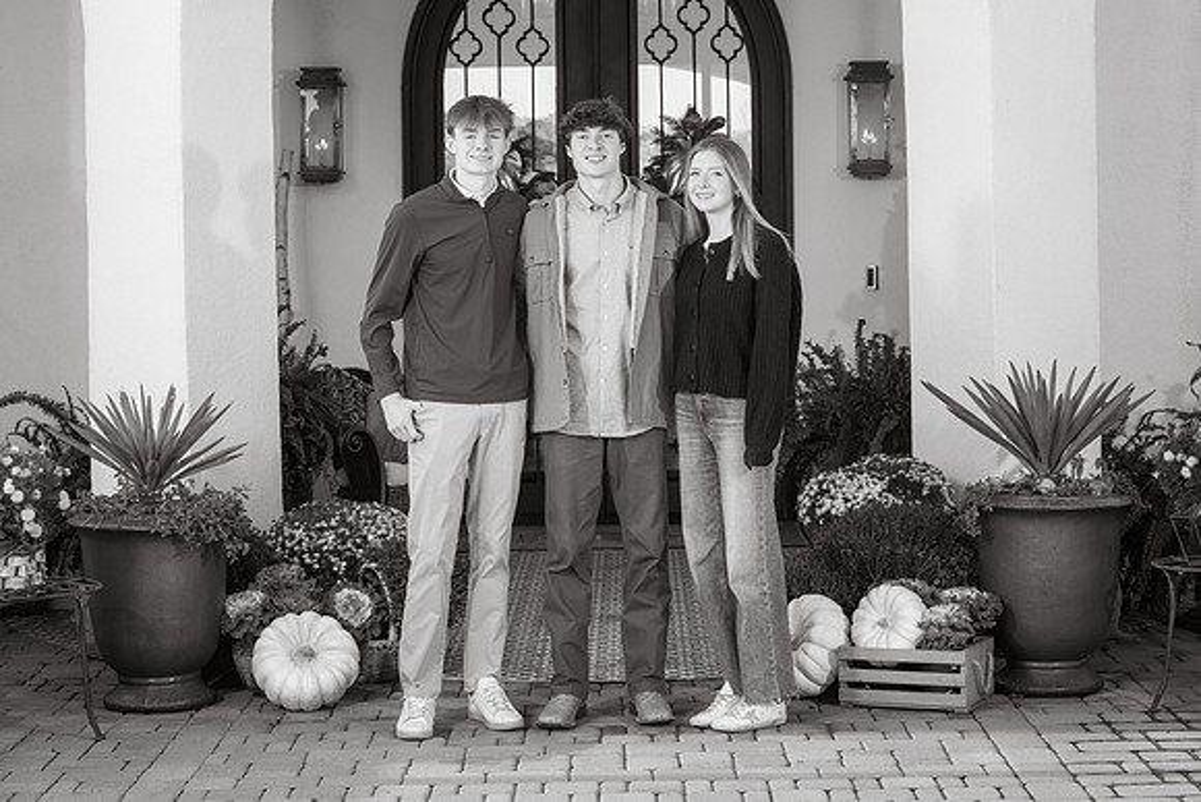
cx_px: 634
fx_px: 2712
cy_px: 336
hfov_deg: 25.0
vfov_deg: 16.8
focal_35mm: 81
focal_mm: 70
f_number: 7.1
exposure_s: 1/250
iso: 400
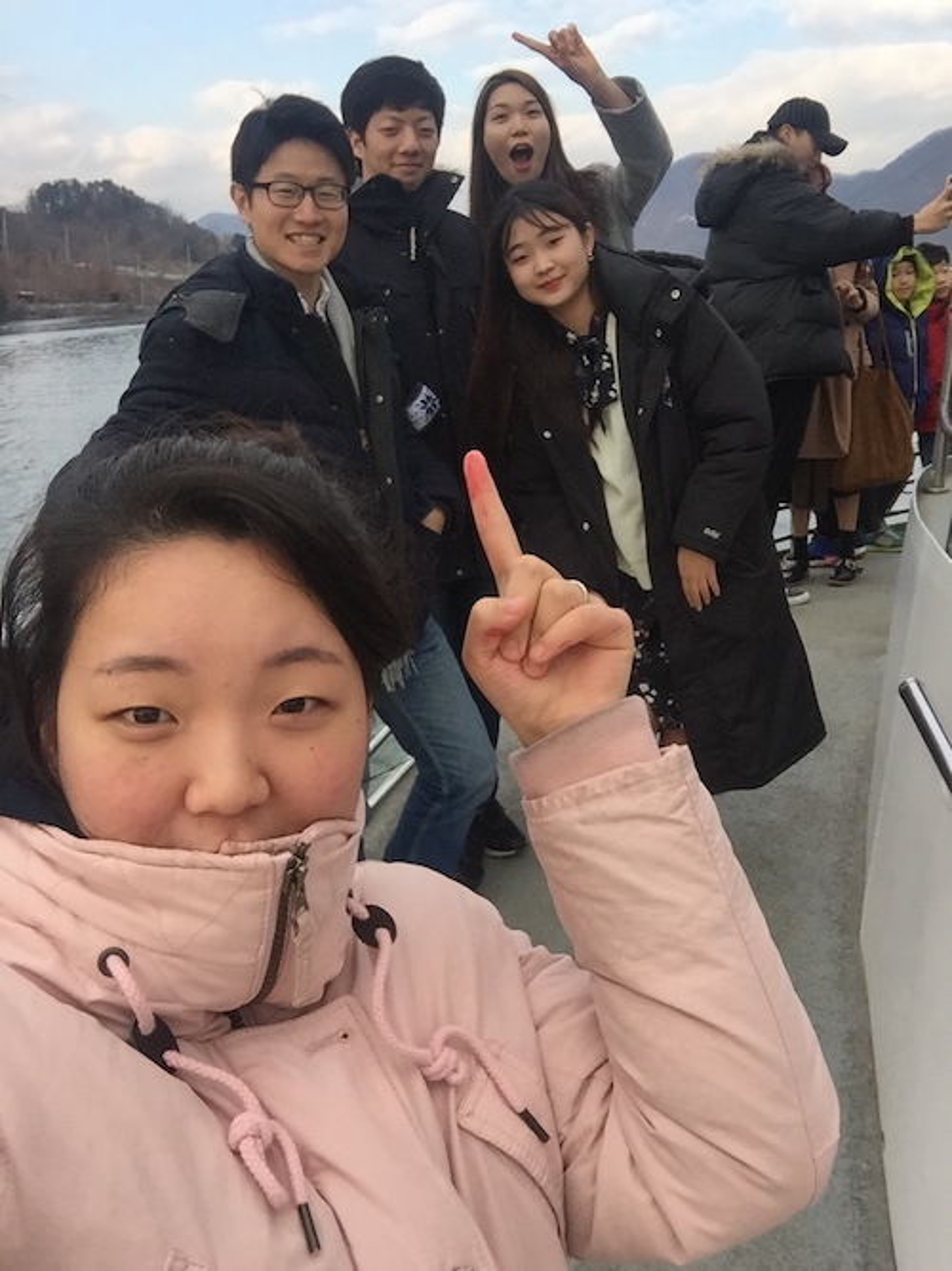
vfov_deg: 58.4
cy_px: 636
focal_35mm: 31
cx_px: 476
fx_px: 1137
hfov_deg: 45.4
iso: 32
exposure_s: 1/369
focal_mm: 2.65
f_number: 2.2
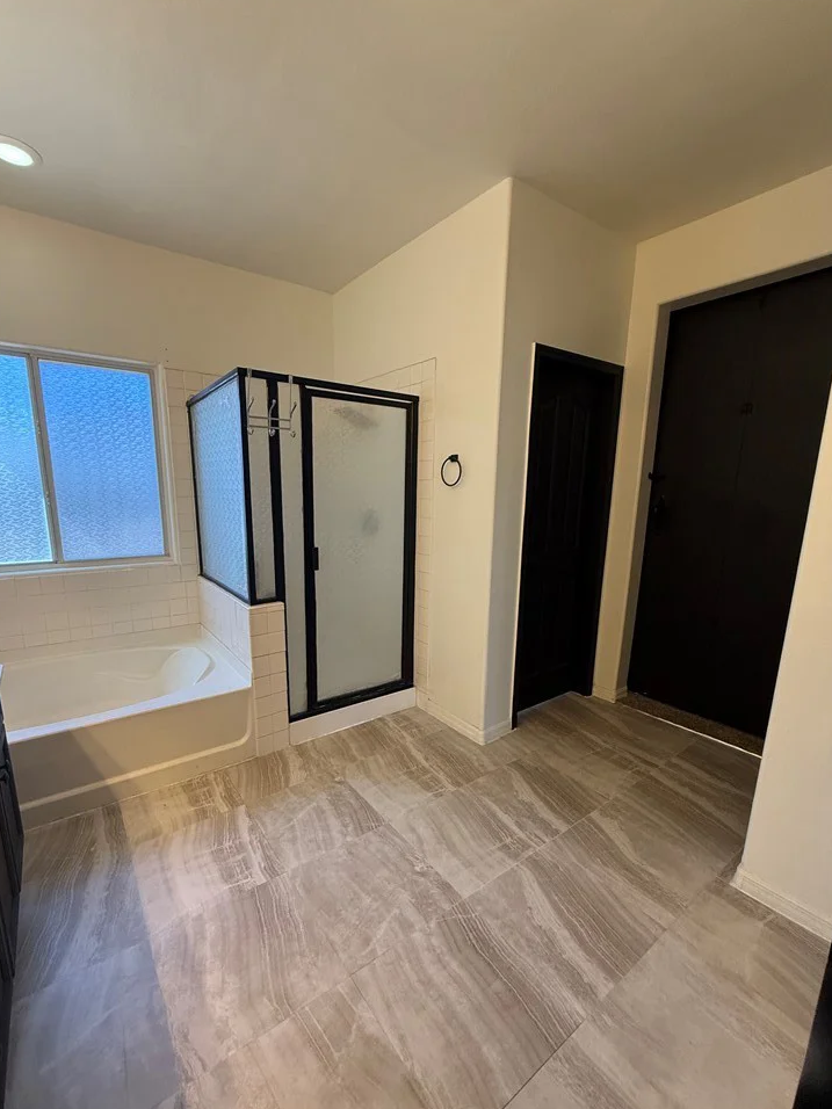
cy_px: 584
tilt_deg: -10.6
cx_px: 391
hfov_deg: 81.7
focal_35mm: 15
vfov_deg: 98.1
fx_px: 481
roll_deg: -1.1
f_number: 2.2
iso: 250
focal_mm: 2.22
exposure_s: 1/120
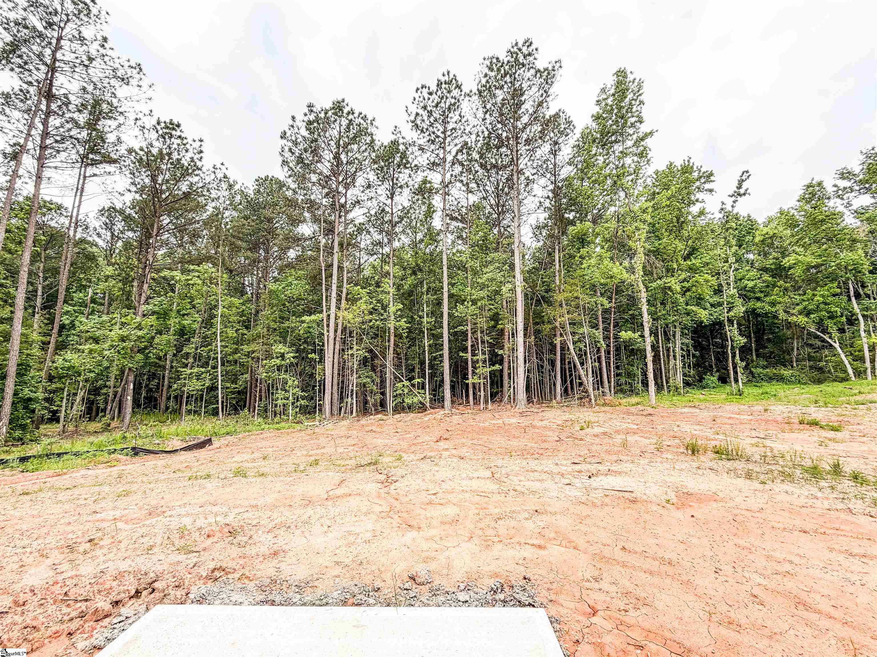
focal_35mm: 14
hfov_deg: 102.1
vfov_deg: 85.7
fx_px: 355
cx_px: 438
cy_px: 328
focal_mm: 2.22
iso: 32
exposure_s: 1/750
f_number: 2.2
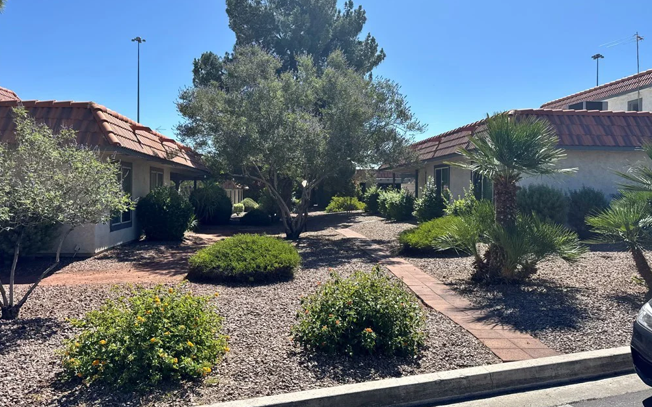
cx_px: 324
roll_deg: +1.0
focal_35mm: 26
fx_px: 462
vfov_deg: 47.6
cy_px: 190
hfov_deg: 70.4
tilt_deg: -1.1
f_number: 1.78
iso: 80
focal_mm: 6.76
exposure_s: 1/4950
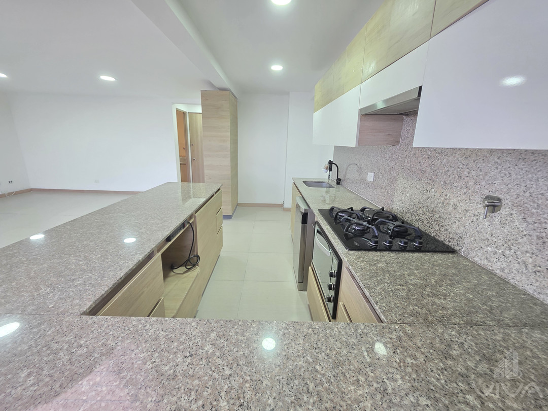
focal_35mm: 13
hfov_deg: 106.2
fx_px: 206
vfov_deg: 89.9
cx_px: 274
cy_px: 206
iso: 400
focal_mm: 2.2
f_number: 1.9
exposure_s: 1/51
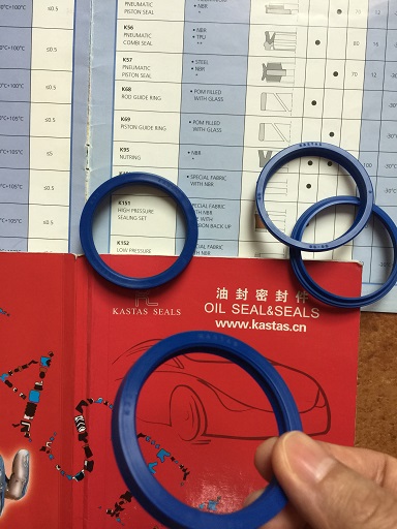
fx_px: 443
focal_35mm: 29
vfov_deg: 61.7
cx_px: 198
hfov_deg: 48.2
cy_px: 264
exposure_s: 1/33
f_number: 2.2
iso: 50
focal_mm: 4.15
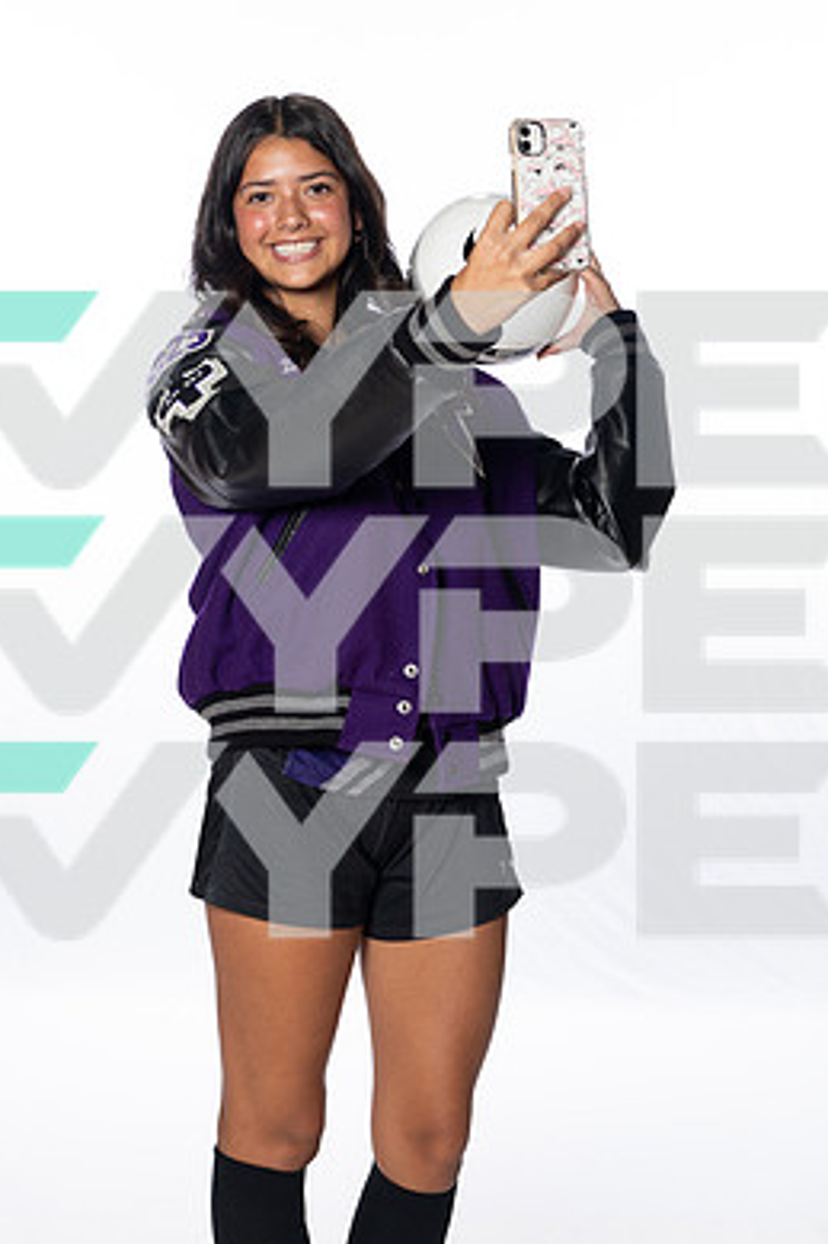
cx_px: 384
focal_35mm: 81
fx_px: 2797
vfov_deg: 25.1
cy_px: 617
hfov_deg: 16.8
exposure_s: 1/250
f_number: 8
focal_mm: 70
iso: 800
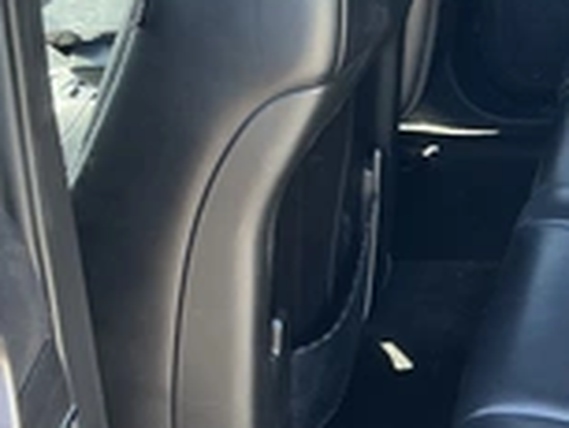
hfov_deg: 25.2
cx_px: 591
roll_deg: -0.4
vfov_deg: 20.0
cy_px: 89
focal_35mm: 73
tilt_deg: -24.4
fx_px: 1201
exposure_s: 1/108
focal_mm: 3
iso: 64
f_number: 1.8
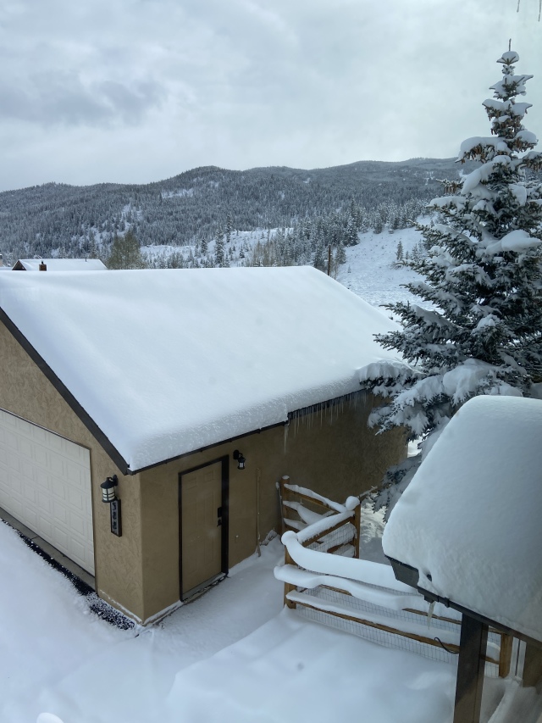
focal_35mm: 26
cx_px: 271
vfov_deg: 67.3
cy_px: 362
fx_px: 543
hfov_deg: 53.1
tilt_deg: -11.2
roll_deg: -0.3
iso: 32
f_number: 1.8
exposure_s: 1/2755
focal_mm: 4.25
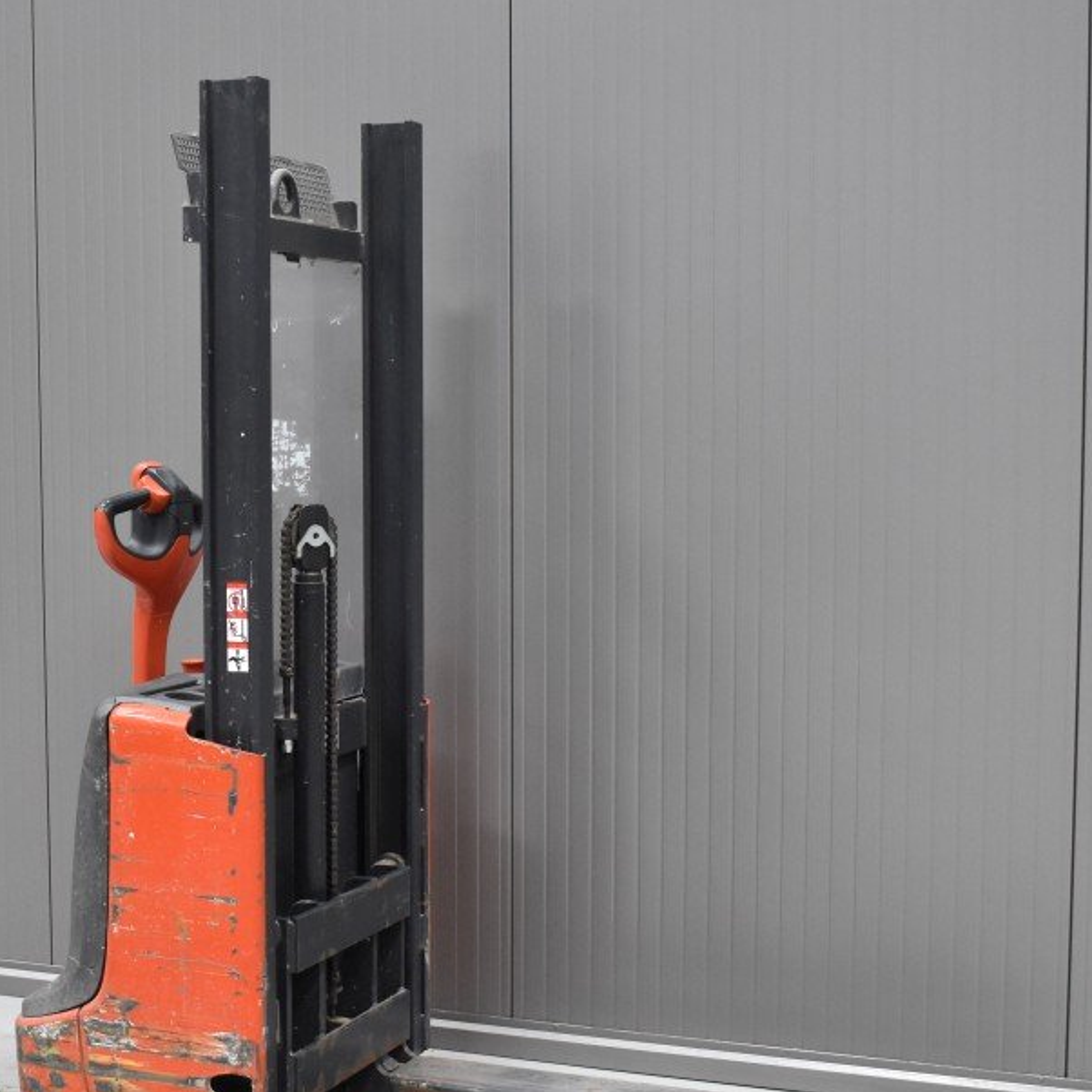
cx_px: 356
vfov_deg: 28.1
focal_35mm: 61
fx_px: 2177
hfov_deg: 28.0
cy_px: 660
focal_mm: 24
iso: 1600
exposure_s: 1/50
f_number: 5
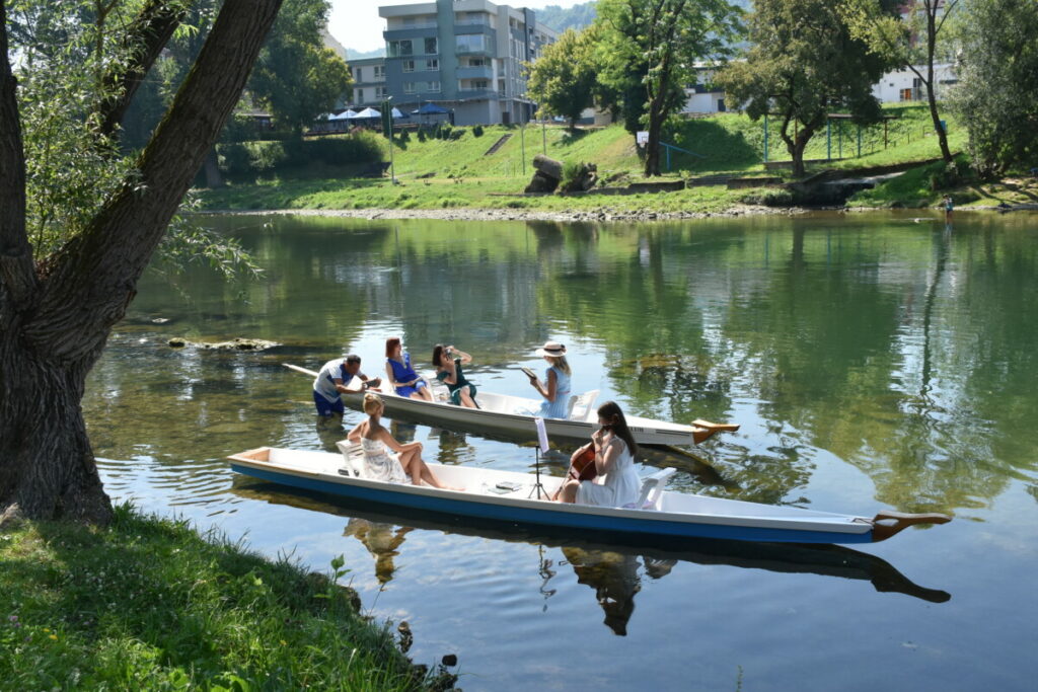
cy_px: 346
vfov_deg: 34.2
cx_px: 519
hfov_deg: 49.5
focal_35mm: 39
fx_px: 1125
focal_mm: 26
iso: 500
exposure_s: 1/500
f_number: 11
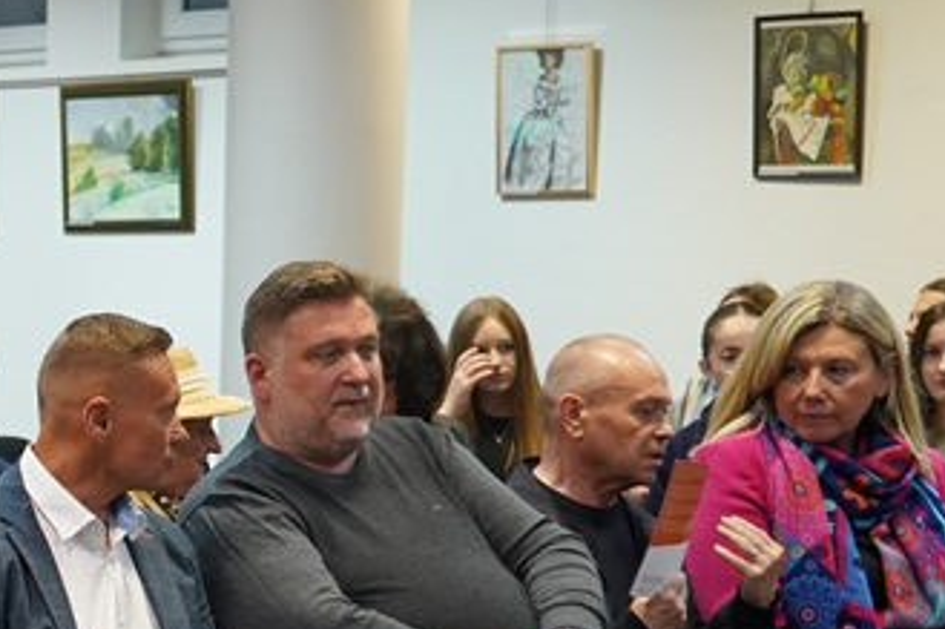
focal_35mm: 124
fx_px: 3253
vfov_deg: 10.9
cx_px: -543
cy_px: 718
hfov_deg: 15.1
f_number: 4
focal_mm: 34
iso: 2500
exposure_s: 1/100
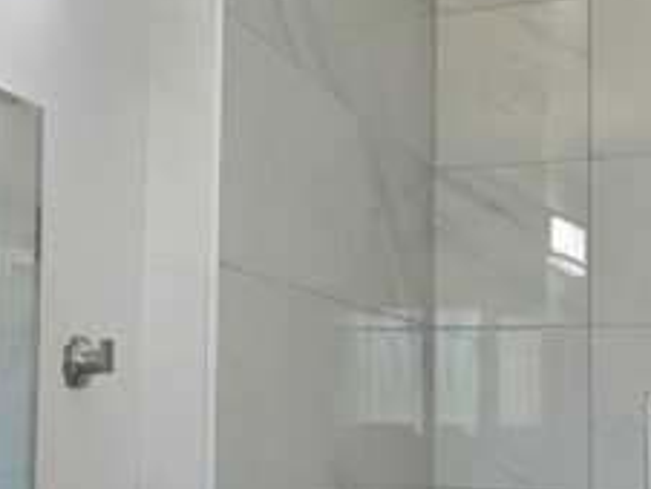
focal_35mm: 65
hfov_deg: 29.3
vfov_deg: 22.5
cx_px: 150
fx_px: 1224
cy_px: 322
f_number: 1.7
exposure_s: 1/120
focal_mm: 6.3
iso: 25
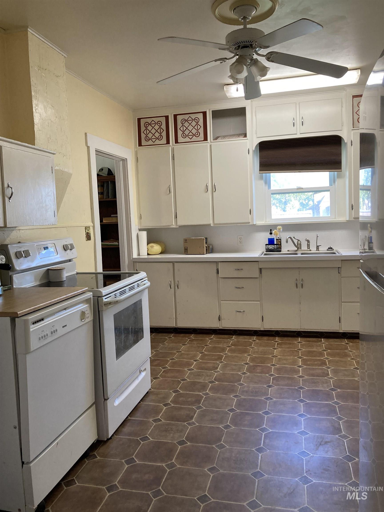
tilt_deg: -3.1
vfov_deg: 63.4
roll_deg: +2.1
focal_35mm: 28
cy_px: 256
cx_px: 192
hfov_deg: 49.7
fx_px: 414
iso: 100
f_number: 1.8
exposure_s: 1/60
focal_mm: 3.99
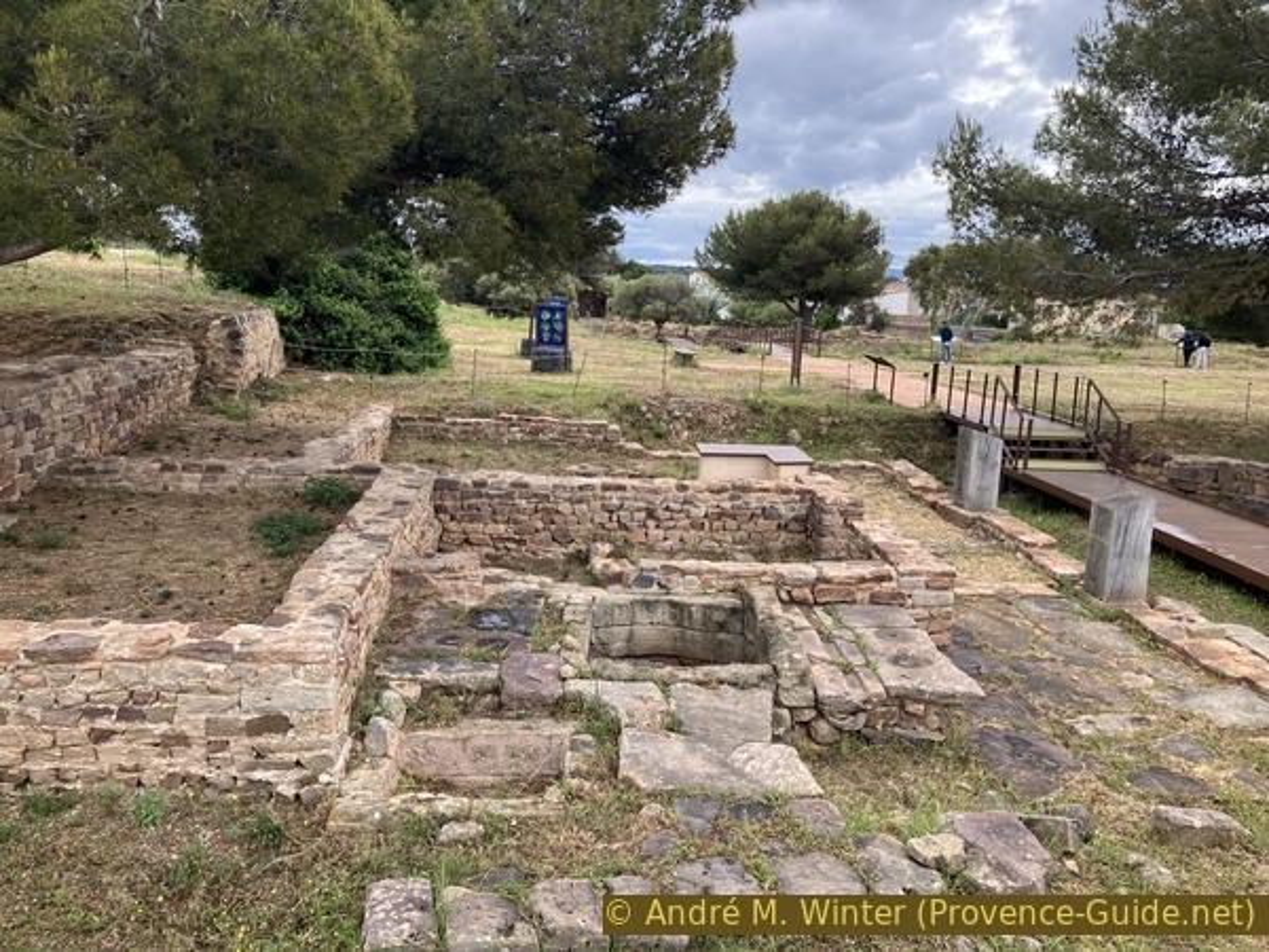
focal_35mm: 28
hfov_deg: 63.4
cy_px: 476
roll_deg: -2.3
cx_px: 634
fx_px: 1026
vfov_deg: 49.7
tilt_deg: -9.4
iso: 32
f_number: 1.8
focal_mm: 4
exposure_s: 1/639
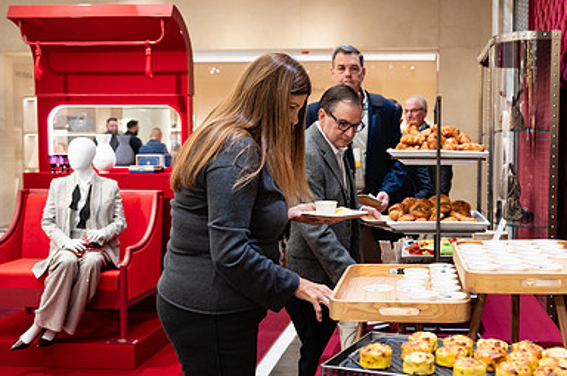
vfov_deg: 29.8
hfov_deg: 43.2
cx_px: 363
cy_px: 186
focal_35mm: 45
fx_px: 708
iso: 1600
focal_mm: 29.5
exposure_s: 1/160
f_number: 3.2
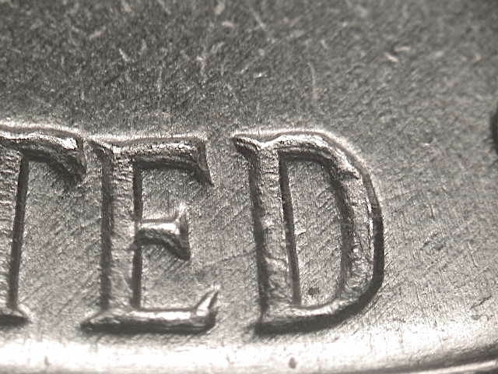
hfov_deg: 15.9
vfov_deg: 12.0
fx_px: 1784
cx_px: 249
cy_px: 187
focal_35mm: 124
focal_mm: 25.7
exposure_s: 1/11.9
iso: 100
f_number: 4.4
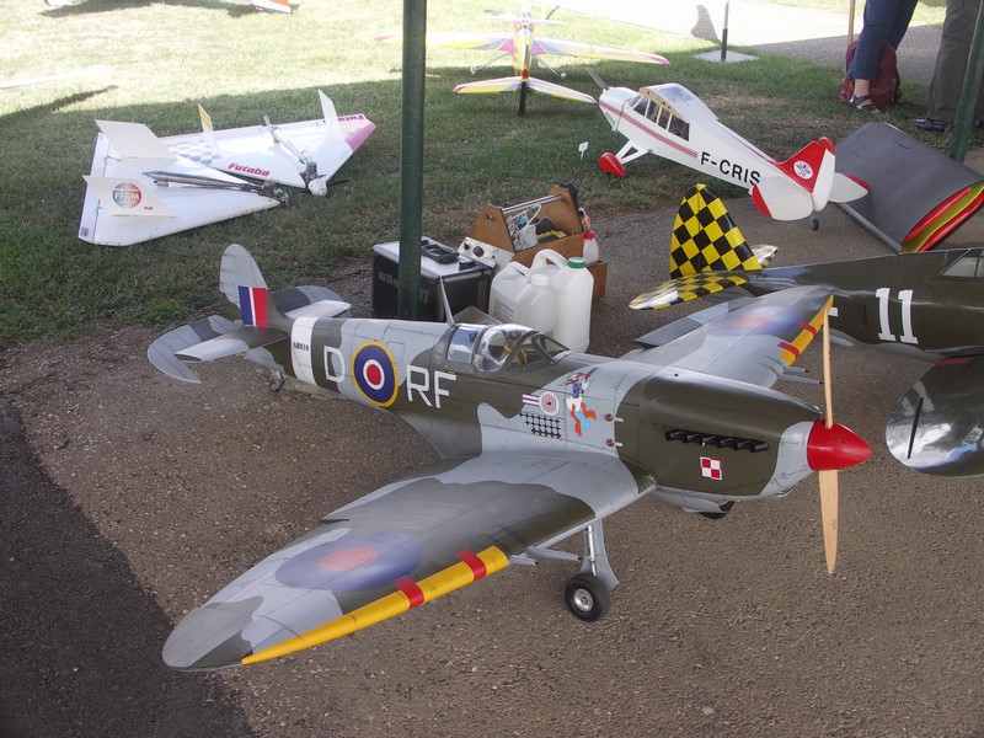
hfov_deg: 44.8
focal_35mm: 42
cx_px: 492
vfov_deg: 34.3
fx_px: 1194
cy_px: 369
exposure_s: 1/125
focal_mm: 10.9
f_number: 5
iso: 100
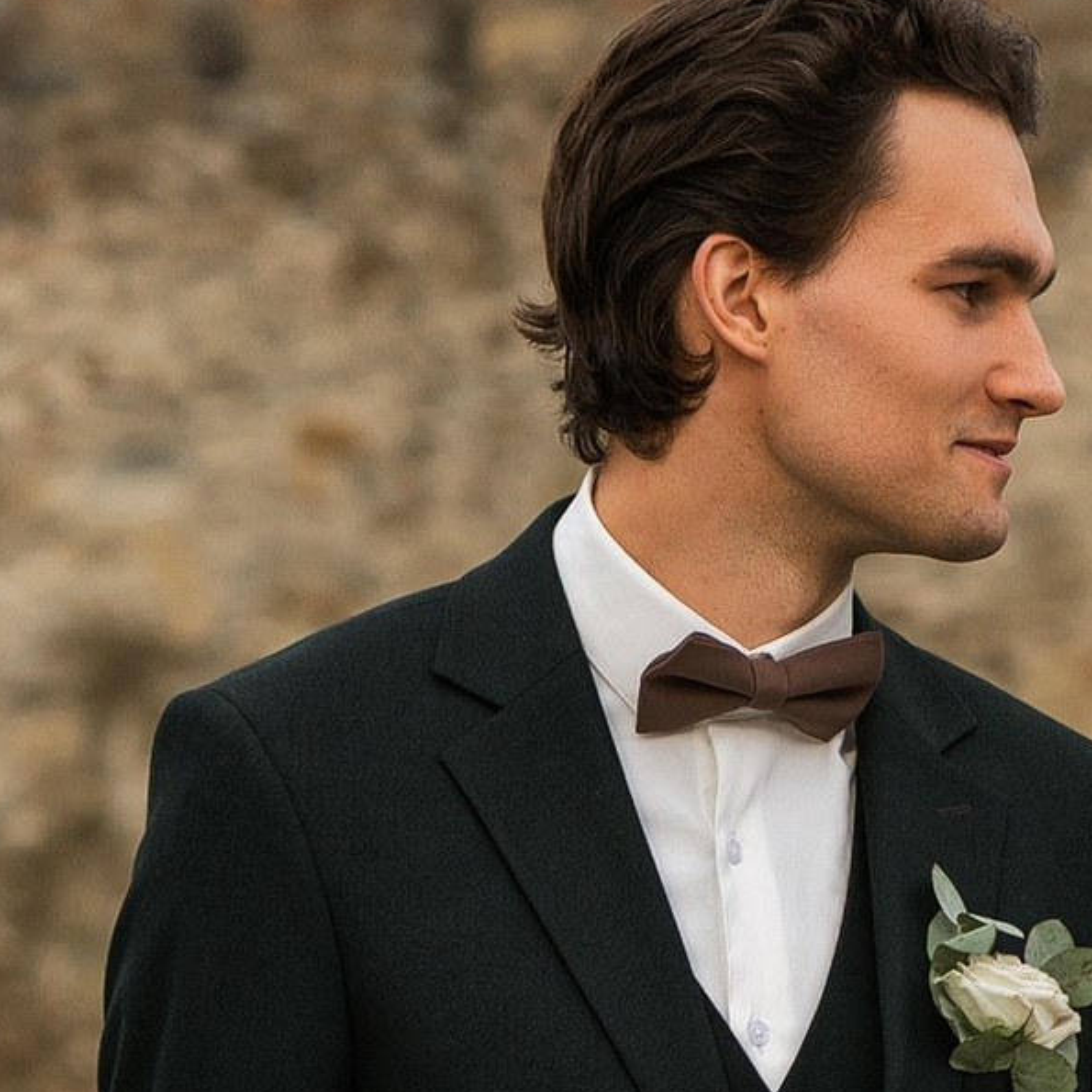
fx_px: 14490
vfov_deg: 4.3
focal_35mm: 406
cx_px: 1477
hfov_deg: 4.3
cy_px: 824
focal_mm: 74
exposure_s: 1/200
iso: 160
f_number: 3.2
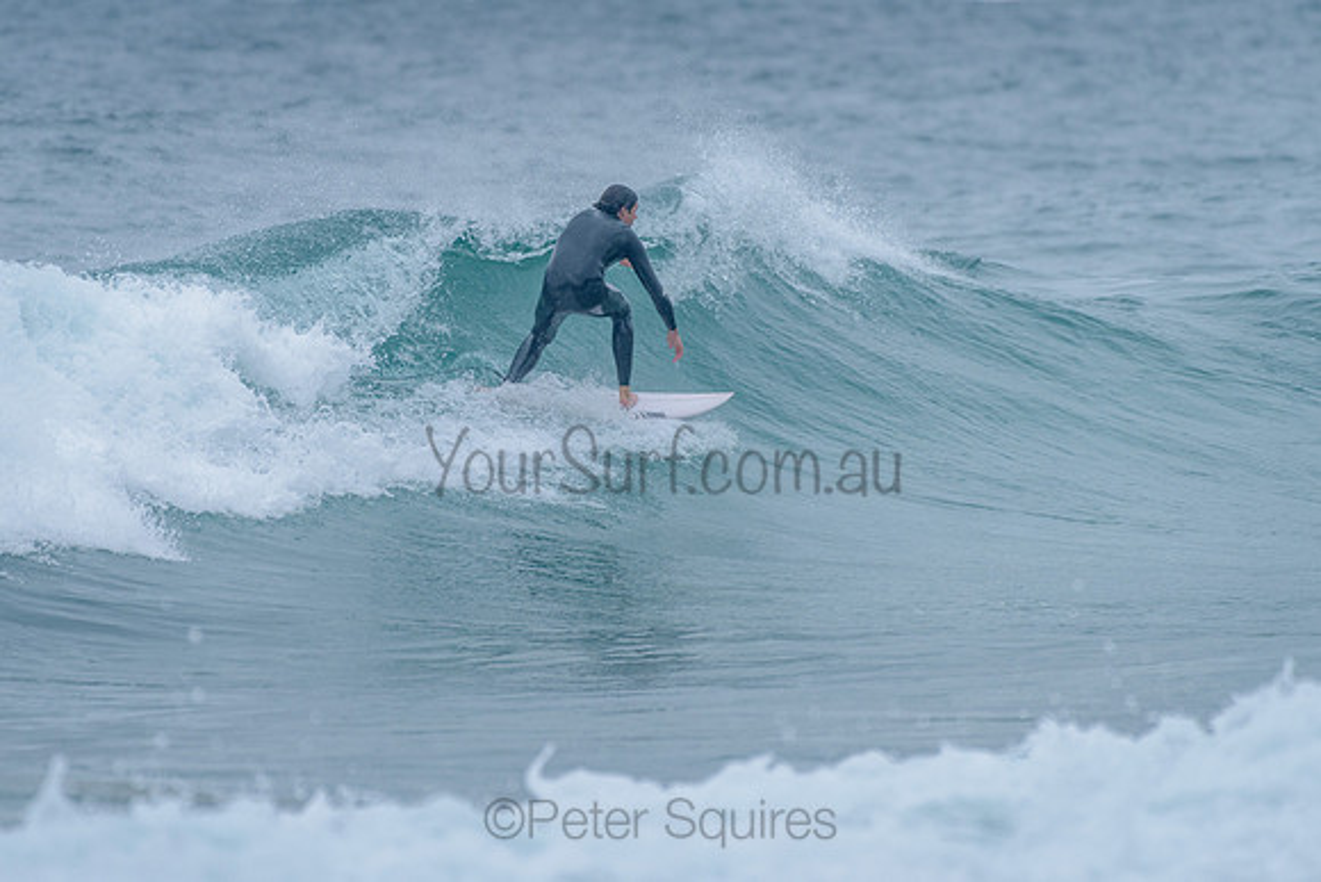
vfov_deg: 2.2
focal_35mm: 613
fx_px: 22490
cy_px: 343
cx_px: 662
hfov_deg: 3.4
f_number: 5.6
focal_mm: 500
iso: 640
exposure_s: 1/1250
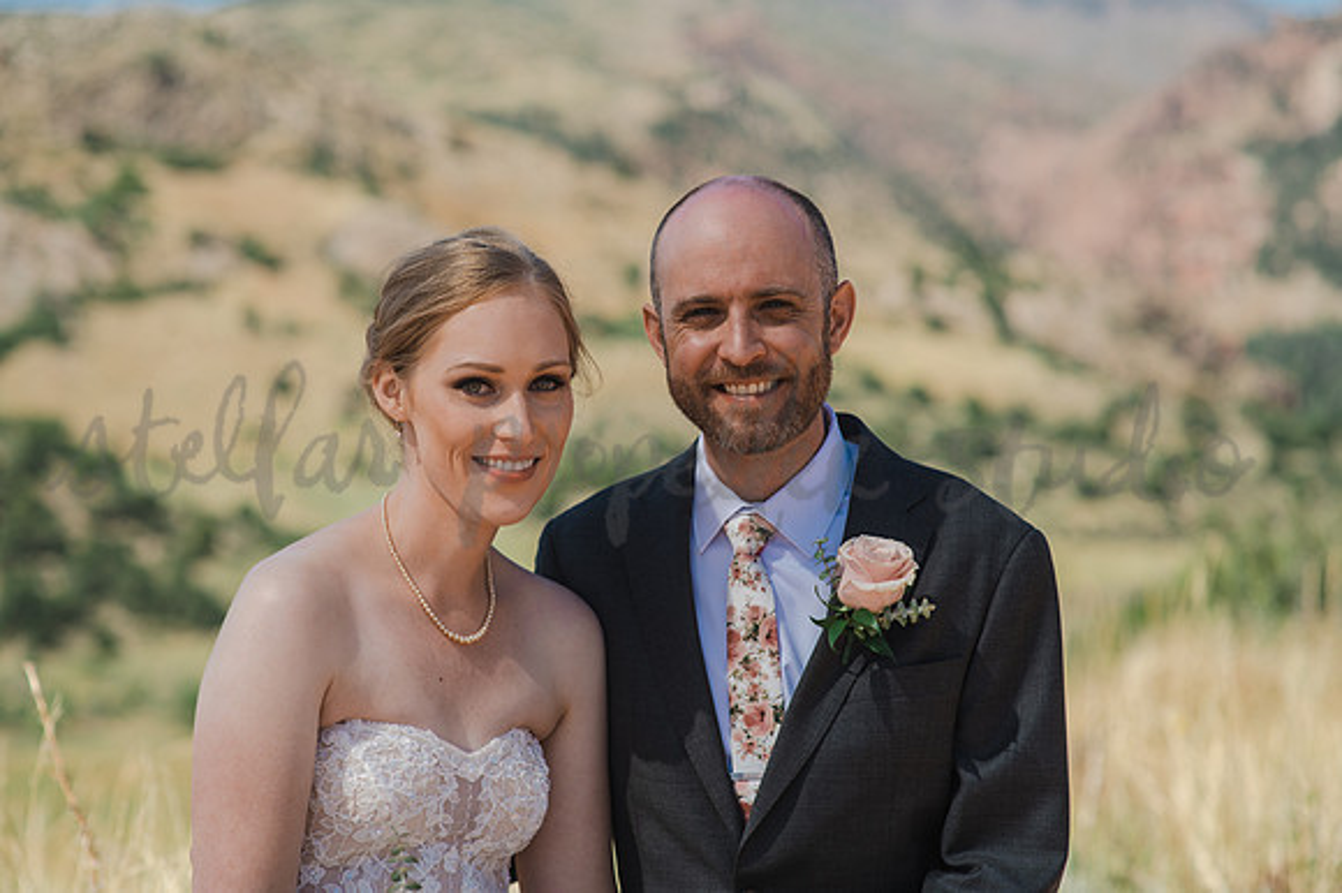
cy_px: 446
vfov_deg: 16.1
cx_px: 671
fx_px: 3167
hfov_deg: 23.9
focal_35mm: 85
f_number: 3.5
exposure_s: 1/500
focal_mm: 85
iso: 100
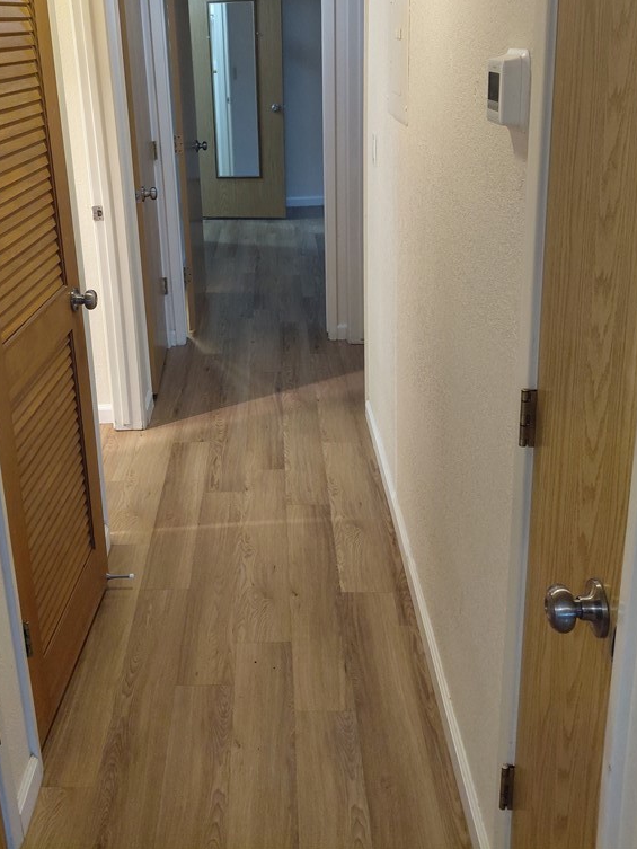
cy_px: 275
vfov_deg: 52.8
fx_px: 834
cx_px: 219
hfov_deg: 41.3
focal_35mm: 34
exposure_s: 1/40
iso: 320
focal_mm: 4.69
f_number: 1.8
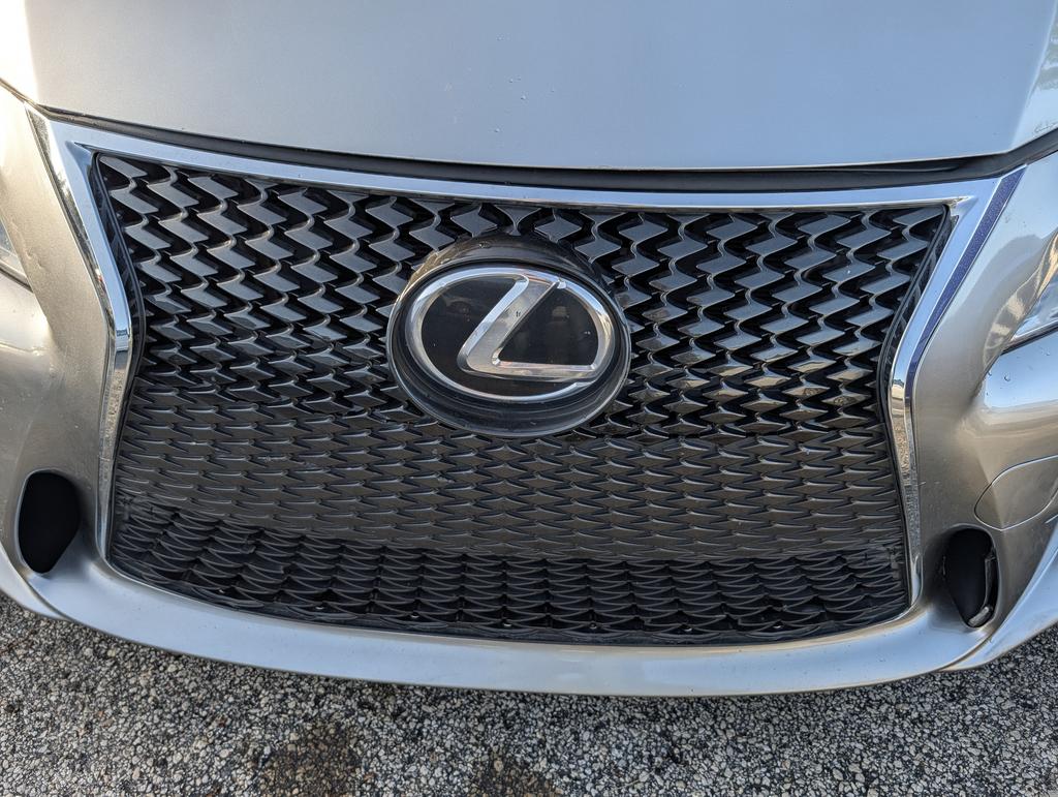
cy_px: 398
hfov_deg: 71.5
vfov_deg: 56.9
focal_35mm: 24
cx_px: 529
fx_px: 735
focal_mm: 6.9
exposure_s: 1/284
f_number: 1.68
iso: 18
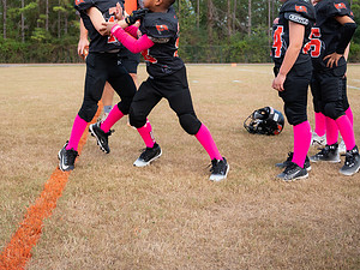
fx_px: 541
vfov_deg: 27.4
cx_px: 145
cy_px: 49
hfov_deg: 36.7
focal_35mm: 52
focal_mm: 28
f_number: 4
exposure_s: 1/640
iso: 800
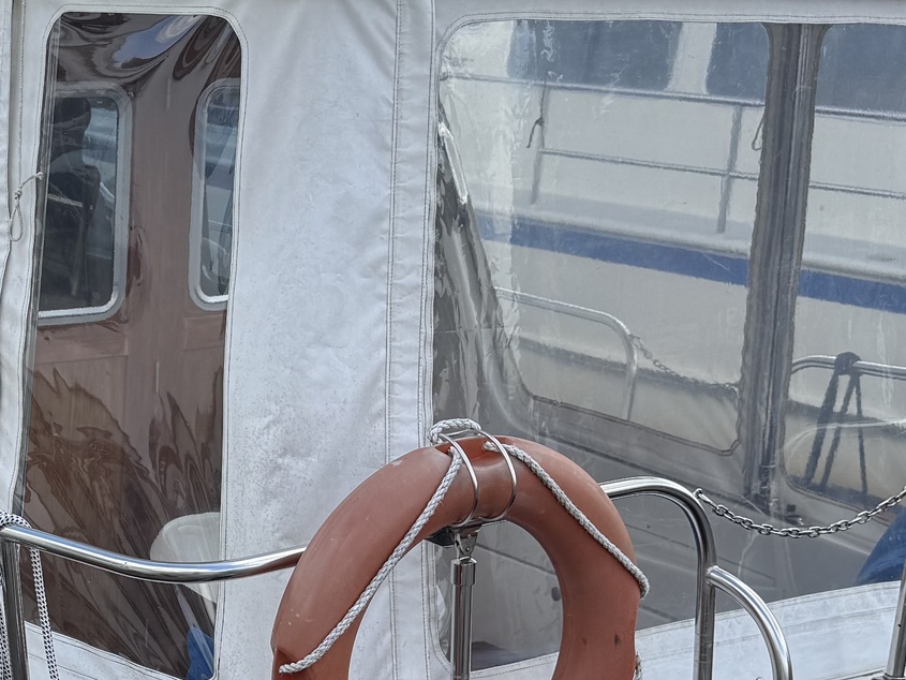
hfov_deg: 26.1
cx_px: 20
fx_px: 1859
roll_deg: -0.7
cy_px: 541
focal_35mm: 71
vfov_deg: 20.5
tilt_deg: -17.1
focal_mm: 6.76
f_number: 1.78
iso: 80
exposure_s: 1/2041
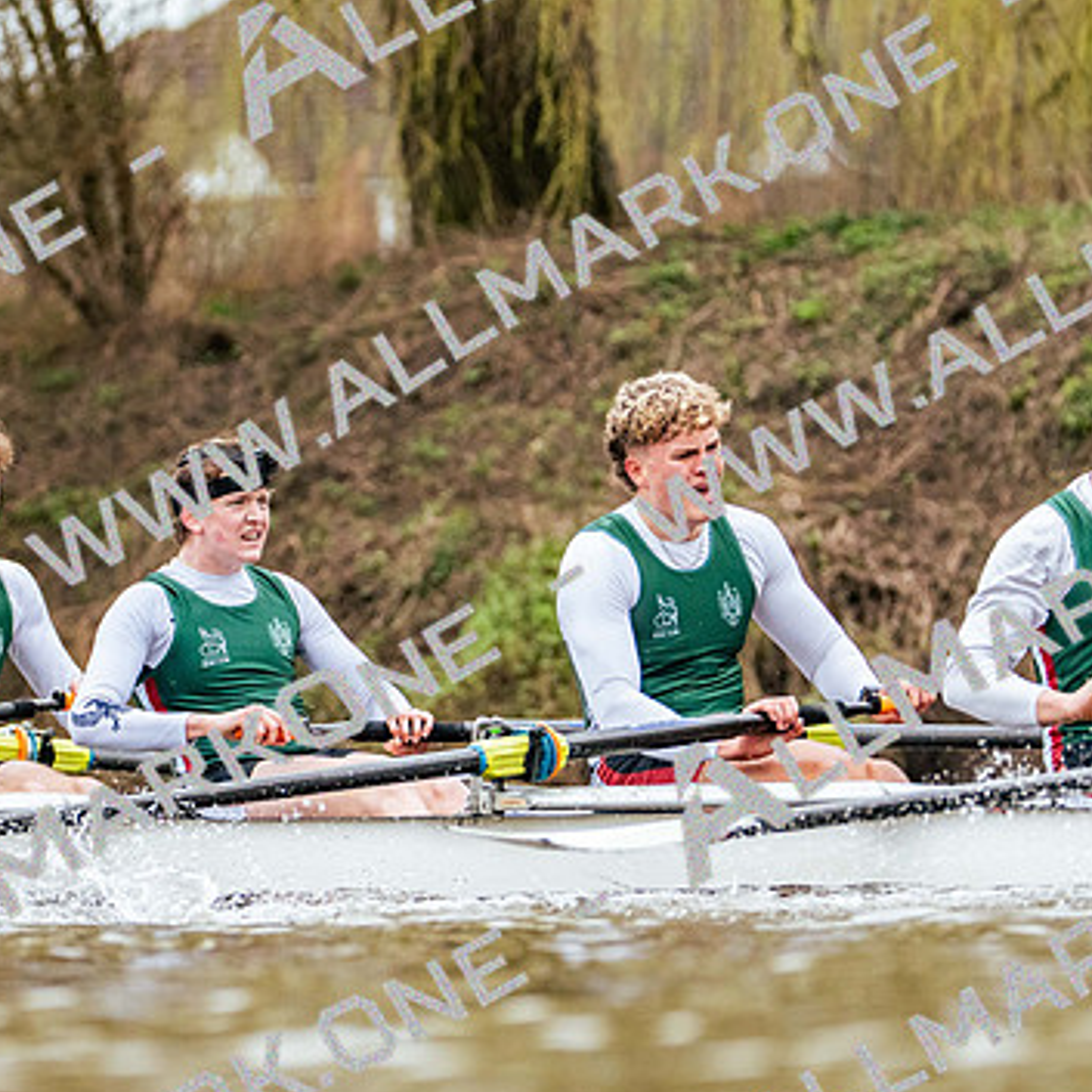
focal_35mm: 387
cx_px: 408
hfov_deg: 4.5
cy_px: 595
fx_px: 13812
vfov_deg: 4.5
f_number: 6.3
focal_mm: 277
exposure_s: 1/2000
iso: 5000
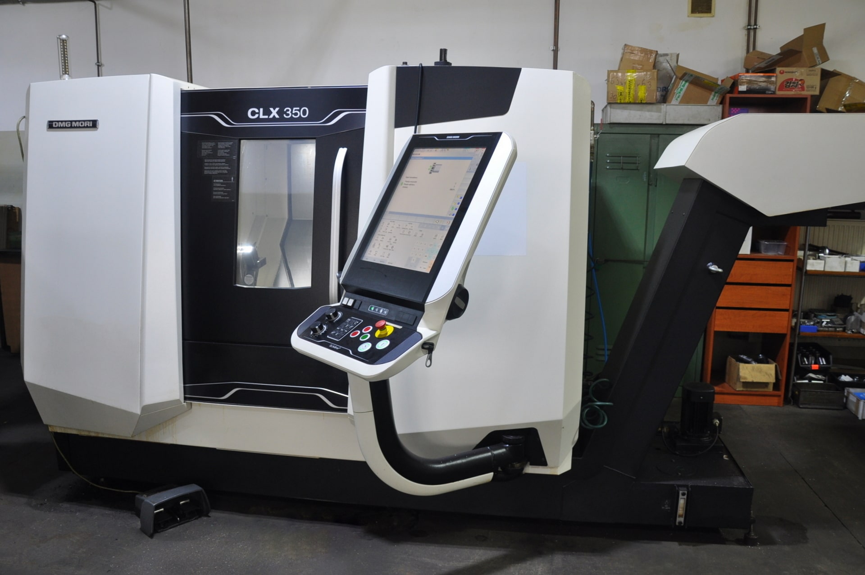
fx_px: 648
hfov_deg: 67.4
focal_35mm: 27
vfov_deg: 47.8
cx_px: 432
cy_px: 288
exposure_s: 1/20
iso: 400
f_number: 4.5
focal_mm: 18
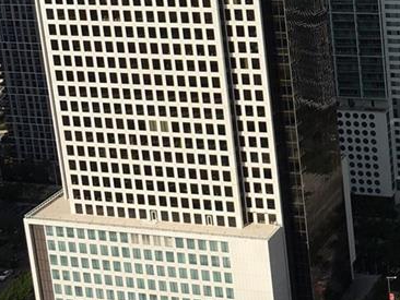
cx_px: 404
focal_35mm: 95
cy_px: -35
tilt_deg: -12.1
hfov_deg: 20.0
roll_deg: +3.5
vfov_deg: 15.2
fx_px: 1098
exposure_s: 1/3846
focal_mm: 4.15
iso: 25
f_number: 2.2
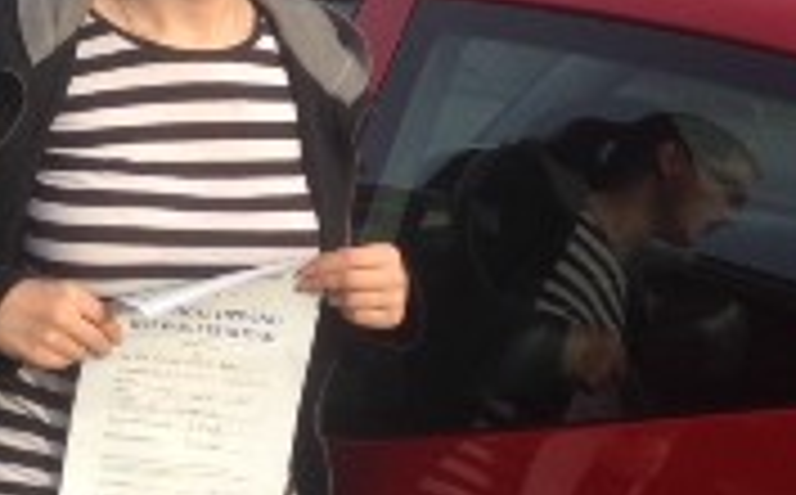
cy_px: 160
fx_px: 2144
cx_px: 328
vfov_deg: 13.1
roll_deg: +0.8
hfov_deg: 21.0
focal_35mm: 99
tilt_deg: -9.9
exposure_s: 1/797
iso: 50
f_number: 2.4
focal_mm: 4.12
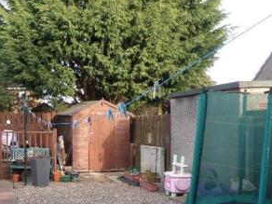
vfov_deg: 29.8
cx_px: 83
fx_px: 377
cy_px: 154
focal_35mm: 48
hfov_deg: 39.0
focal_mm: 4.3
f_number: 3.1
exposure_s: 1/90
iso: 80
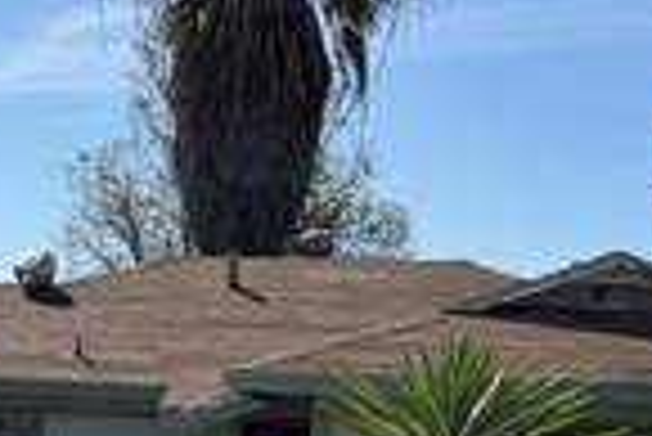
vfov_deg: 11.8
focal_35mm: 110
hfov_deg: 18.1
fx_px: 1994
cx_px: 0
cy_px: 715
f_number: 1.78
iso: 80
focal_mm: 6.76
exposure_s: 1/4608
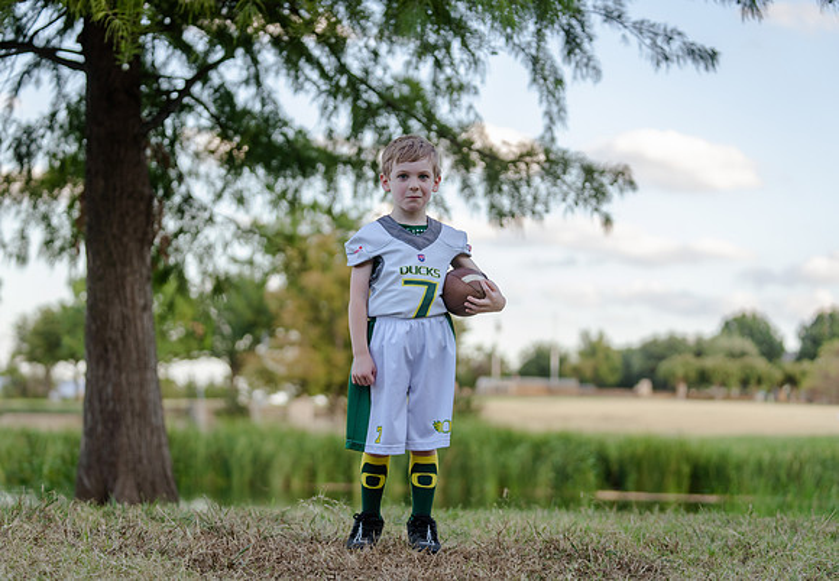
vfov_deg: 17.0
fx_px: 1945
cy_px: 303
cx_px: 384
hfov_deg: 24.3
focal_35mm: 82
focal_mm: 77
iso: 160
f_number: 2.8
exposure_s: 1/320
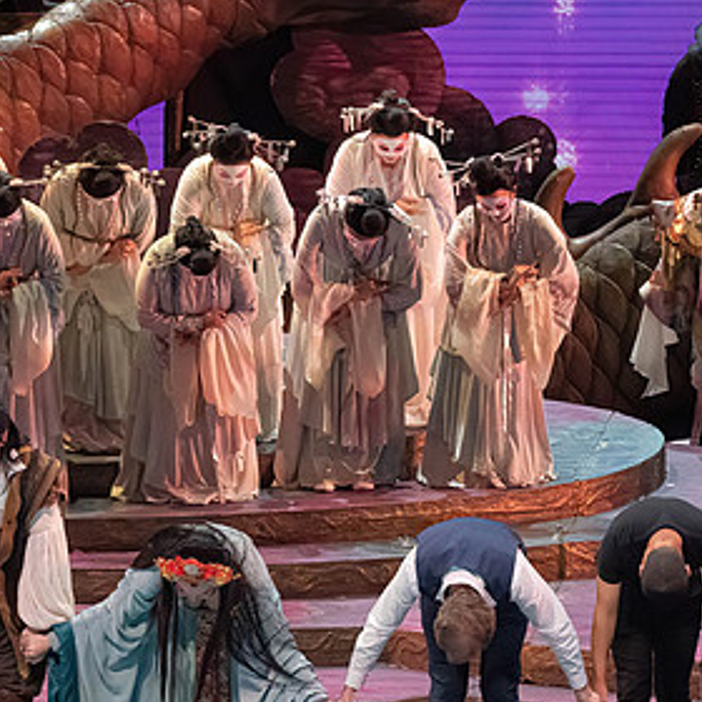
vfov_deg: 5.7
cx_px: 431
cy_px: 475
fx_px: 7021
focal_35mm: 306
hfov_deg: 5.7
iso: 20000
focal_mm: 174
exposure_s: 1/1000
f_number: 10
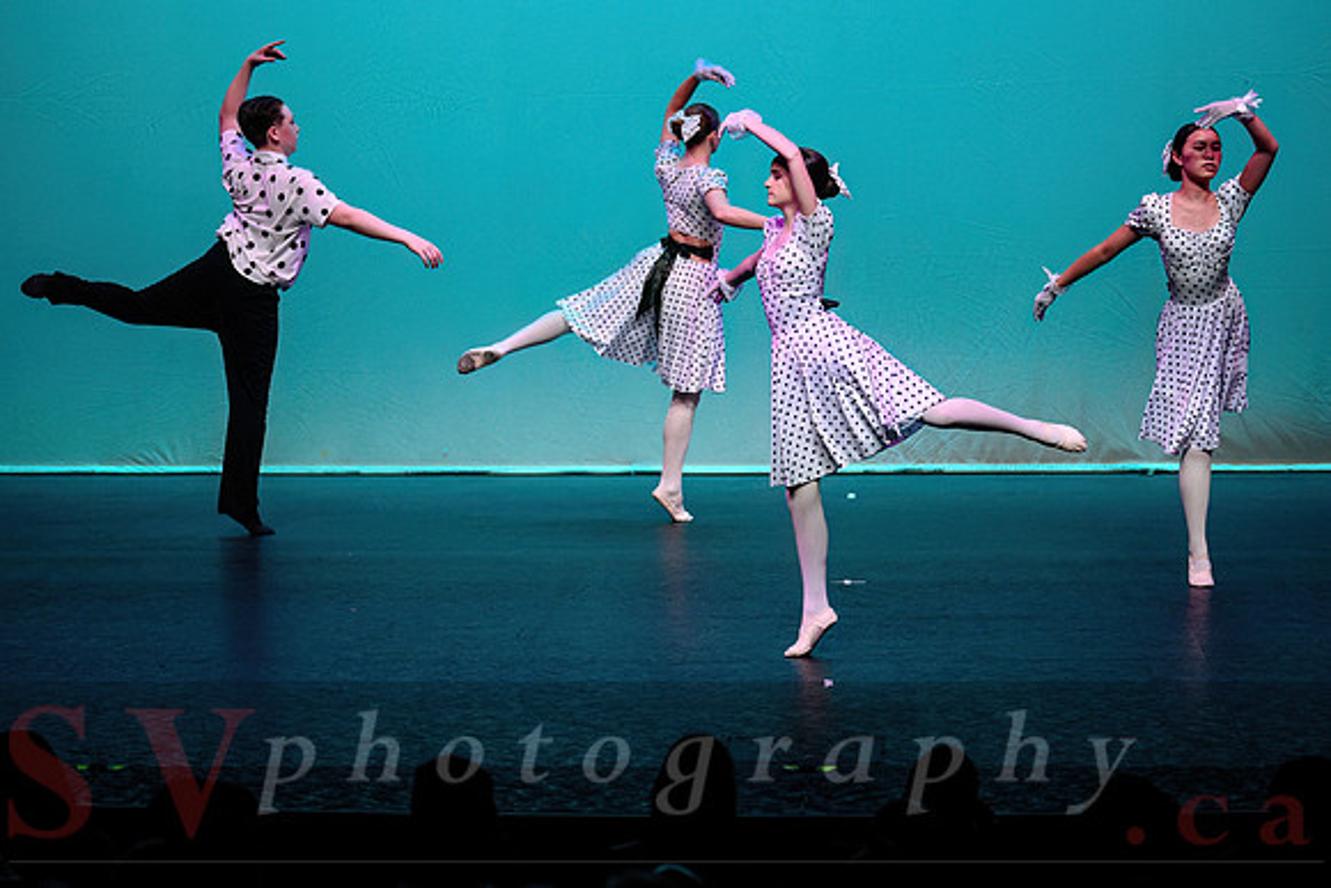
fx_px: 4842
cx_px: 575
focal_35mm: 131
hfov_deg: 15.6
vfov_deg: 10.5
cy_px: 565
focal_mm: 102
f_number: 2.8
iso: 1600
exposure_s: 1/800
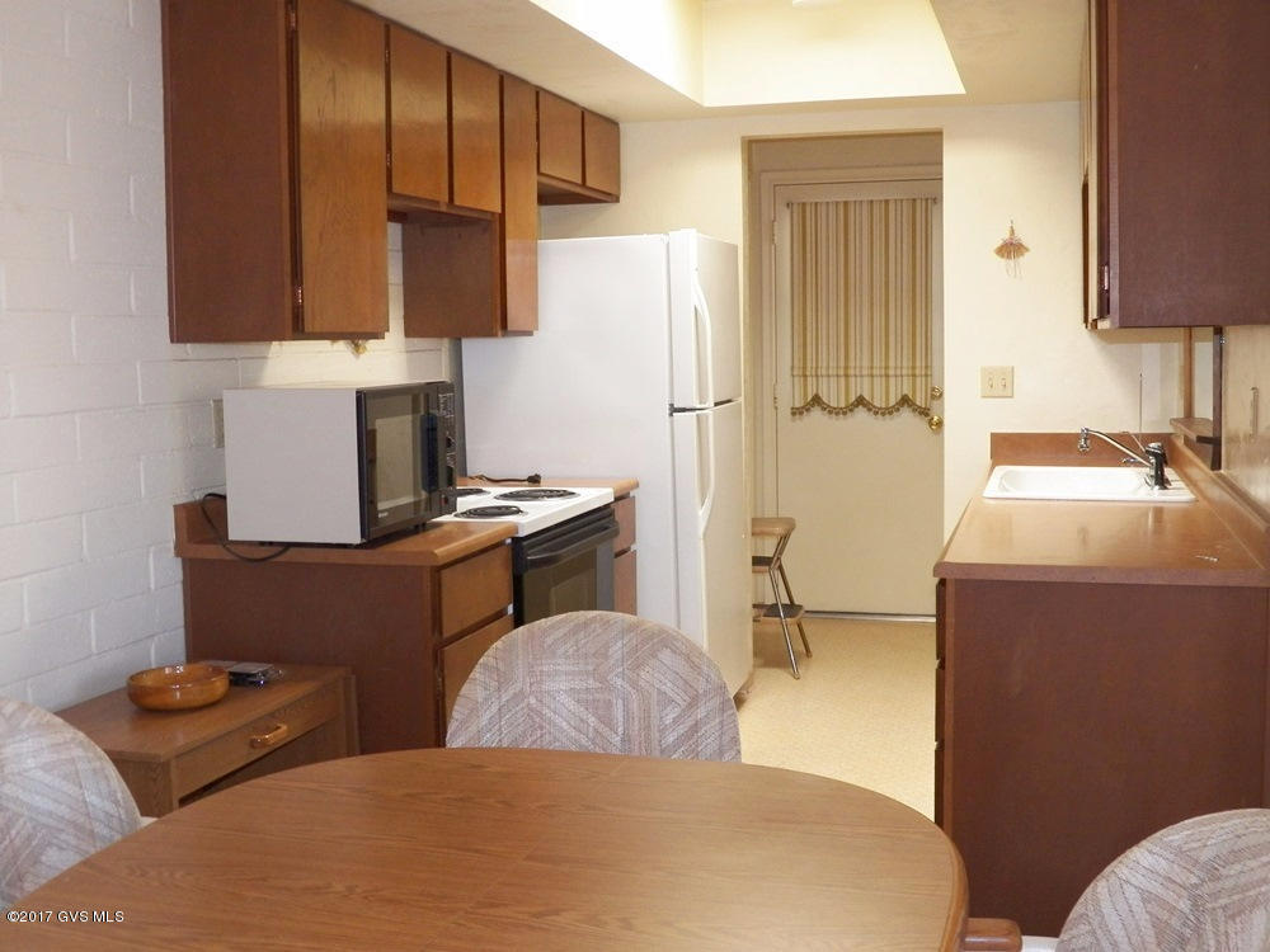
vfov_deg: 36.0
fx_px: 1468
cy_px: 476
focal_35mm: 40
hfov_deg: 46.8
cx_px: 635
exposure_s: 1/30
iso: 250
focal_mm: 7.1
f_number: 3.2
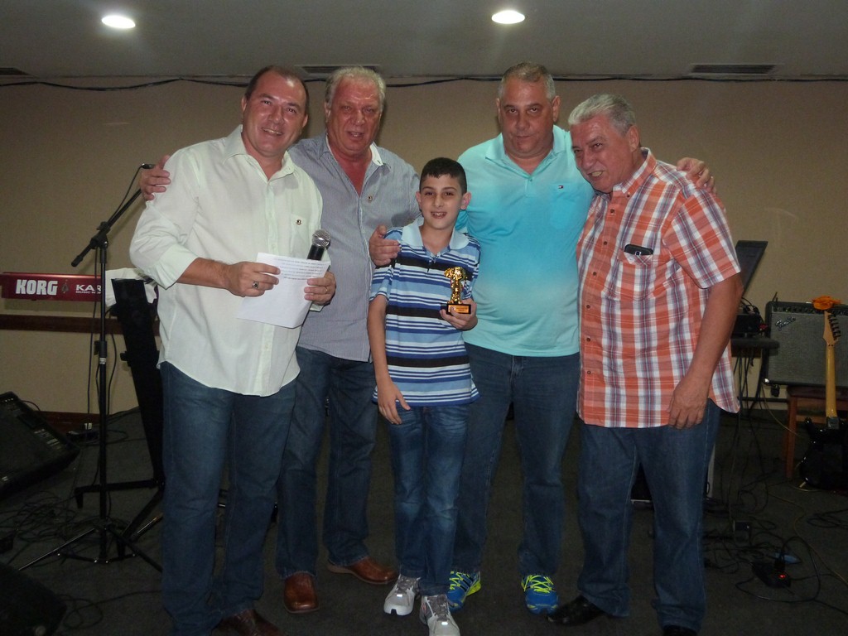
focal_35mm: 32
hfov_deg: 56.8
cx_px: 424
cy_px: 318
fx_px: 784
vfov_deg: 44.2
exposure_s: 1/40
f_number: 3
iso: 400
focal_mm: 5.7
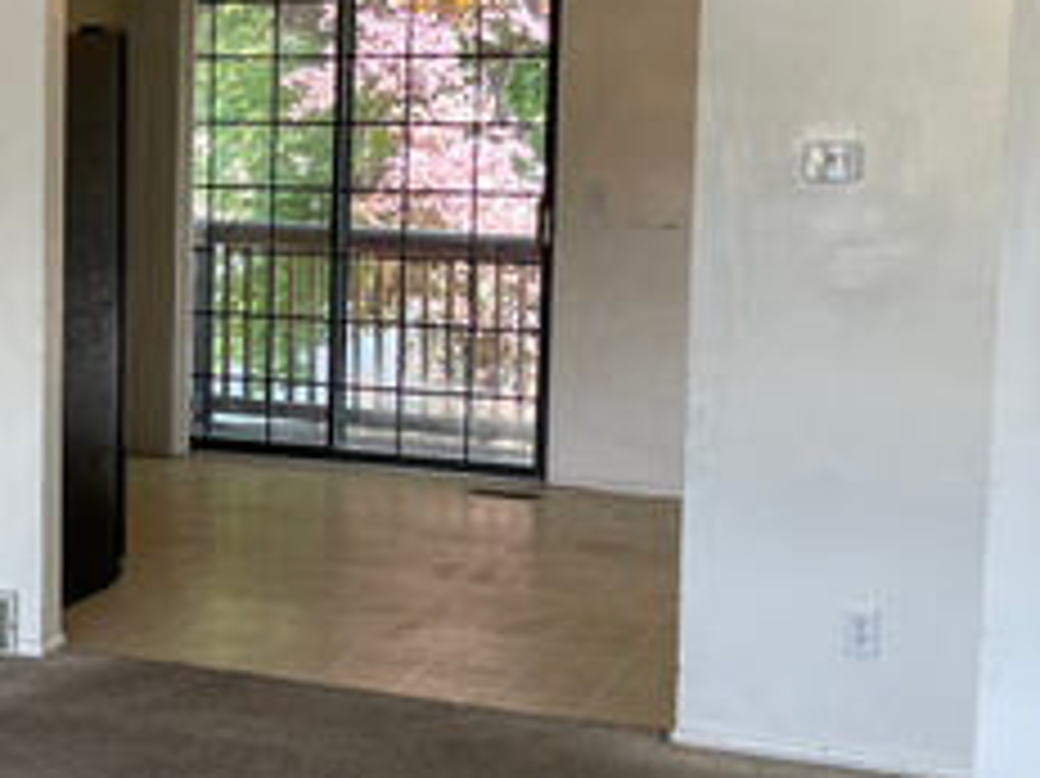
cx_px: 36
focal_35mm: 72
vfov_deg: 20.4
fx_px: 2162
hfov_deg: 25.9
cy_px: 337
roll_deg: -0.2
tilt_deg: -5.8
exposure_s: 1/120
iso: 64
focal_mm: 5.1
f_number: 1.6
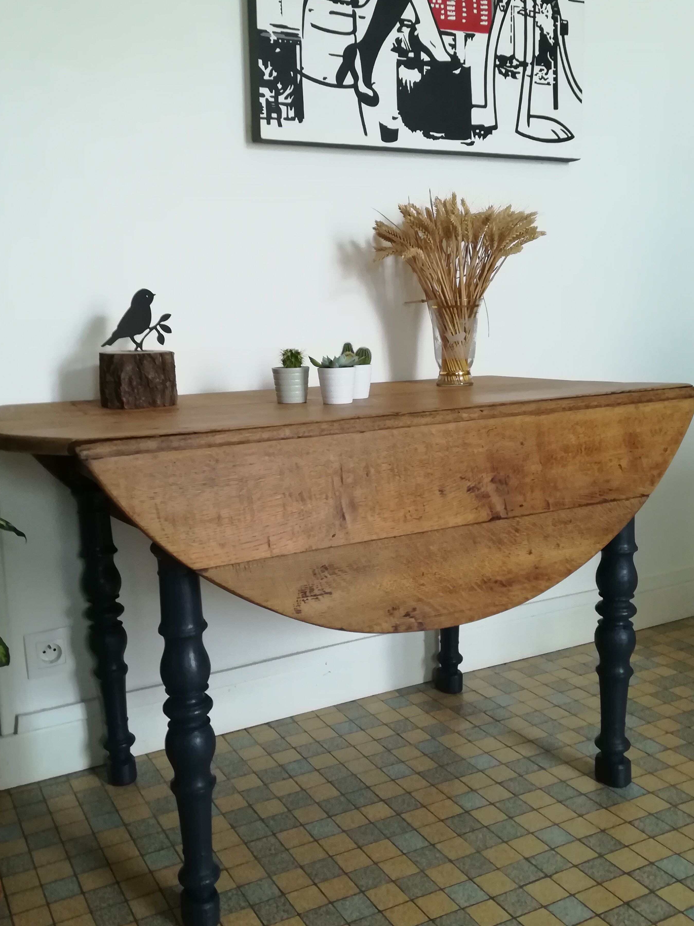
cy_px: 454
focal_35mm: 33
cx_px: 325
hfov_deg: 42.9
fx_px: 882
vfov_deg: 55.4
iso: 400
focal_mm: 3.83
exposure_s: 1/25
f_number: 2.2
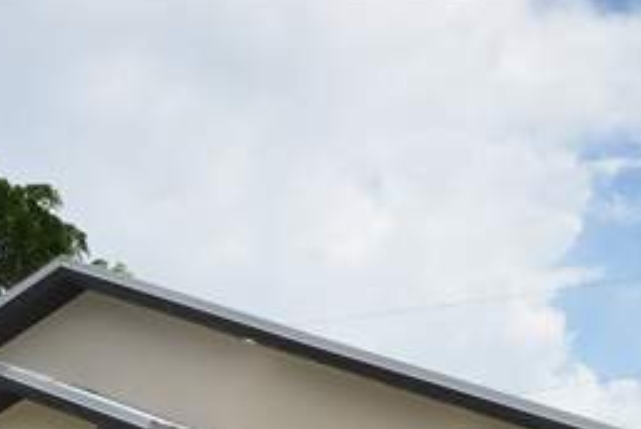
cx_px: 87
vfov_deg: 13.8
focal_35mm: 93
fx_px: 1658
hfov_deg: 21.5
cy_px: 647
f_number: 8
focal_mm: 20
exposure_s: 1/250
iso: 100
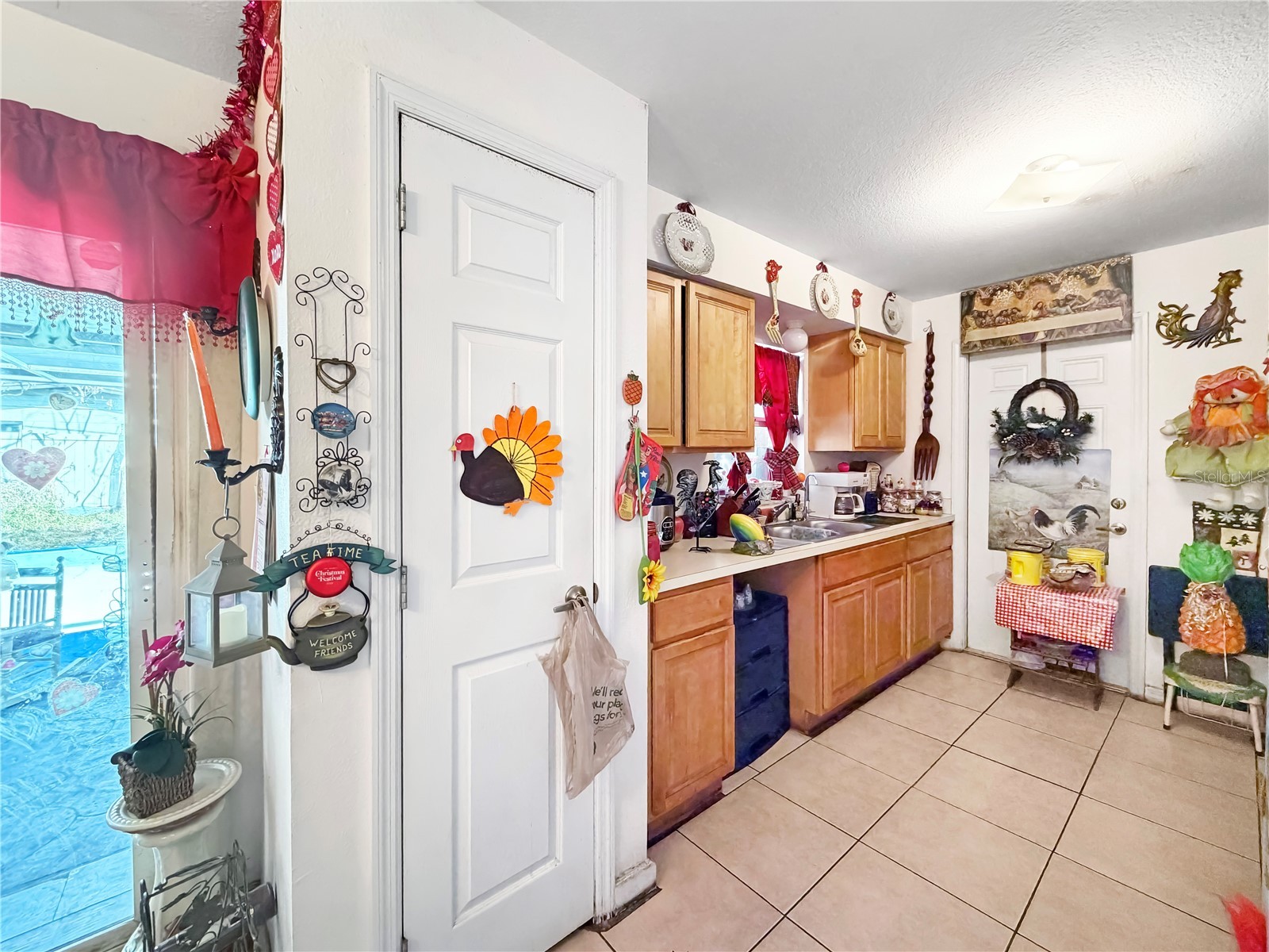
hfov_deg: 102.1
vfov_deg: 85.7
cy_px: 476
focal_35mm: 14
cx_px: 634
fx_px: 513
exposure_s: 1/60
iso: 320
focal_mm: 2.22
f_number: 2.2
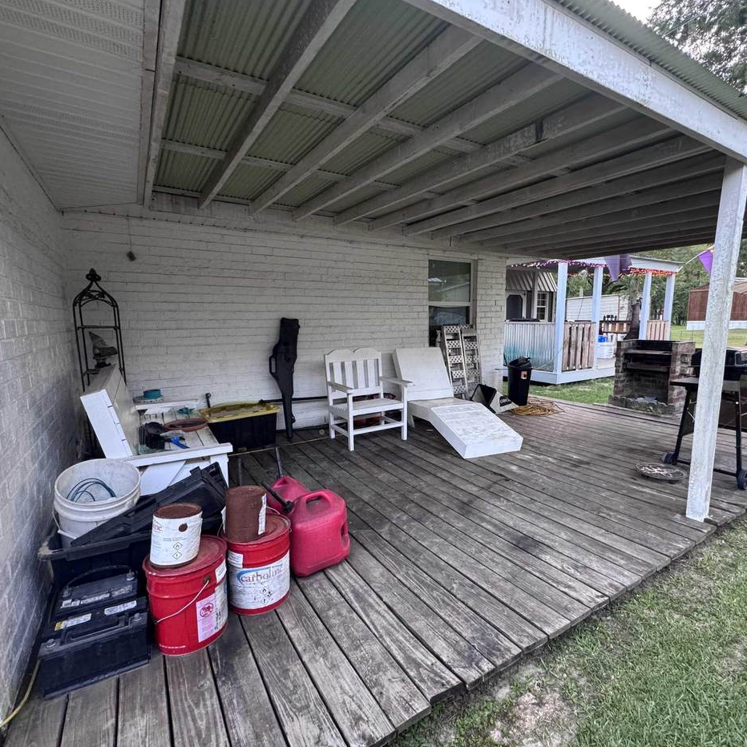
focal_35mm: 17
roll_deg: -0.6
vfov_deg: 84.0
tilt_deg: -9.7
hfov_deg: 83.8
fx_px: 415
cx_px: 402
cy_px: 381
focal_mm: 2.22
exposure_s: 1/99
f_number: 2.2
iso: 320
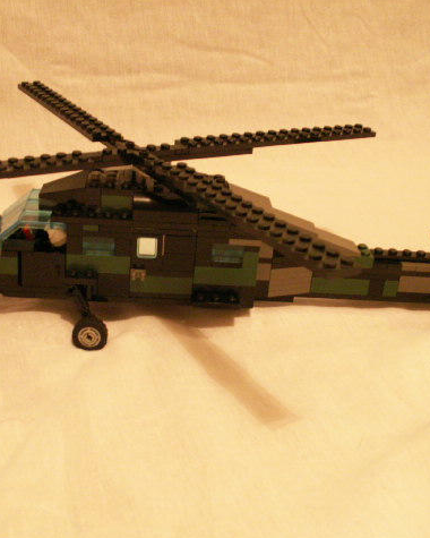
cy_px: 270
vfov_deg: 40.3
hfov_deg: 32.7
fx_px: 732
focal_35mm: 46
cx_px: 189
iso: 160
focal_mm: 5.86
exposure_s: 1/4
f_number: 2.8
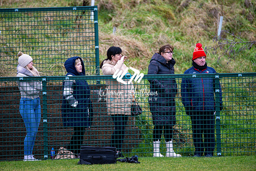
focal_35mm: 300
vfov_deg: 4.6
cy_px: 86
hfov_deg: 6.9
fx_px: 2134
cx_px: 128
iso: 1400
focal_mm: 300
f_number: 2.8
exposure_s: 1/640
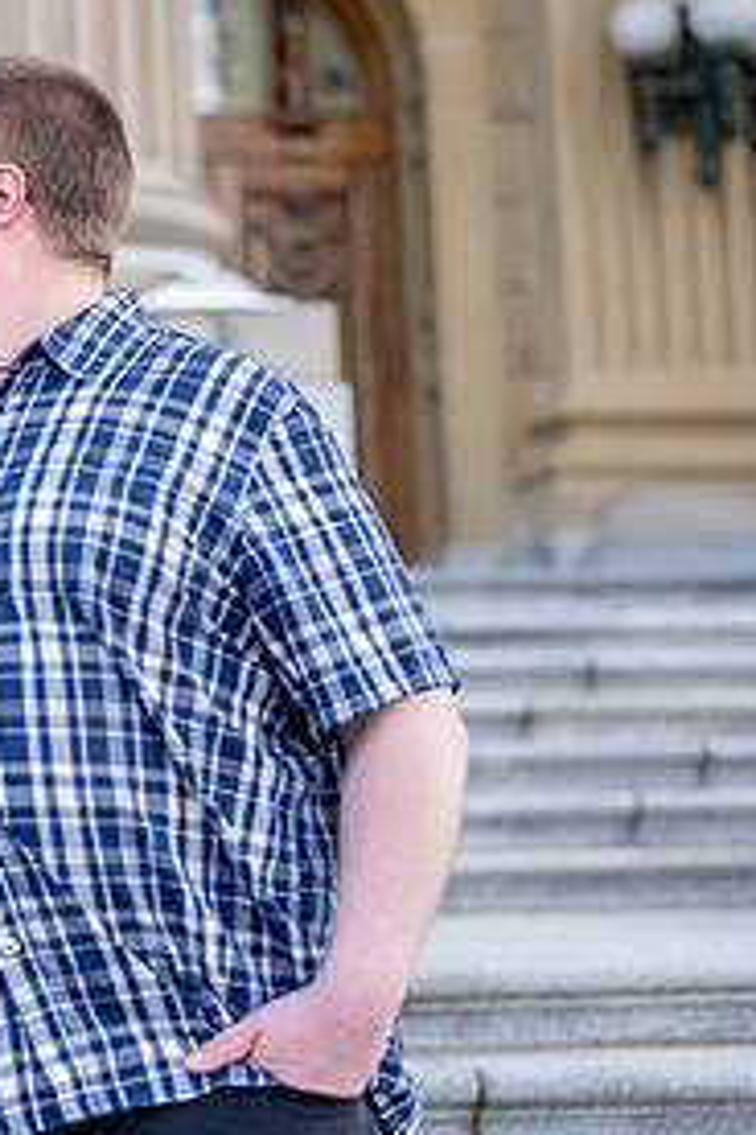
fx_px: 3307
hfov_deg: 12.6
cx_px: -247
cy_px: 454
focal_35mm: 105
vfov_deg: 19.4
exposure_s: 1/6400
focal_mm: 50
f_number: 1.8
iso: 1250
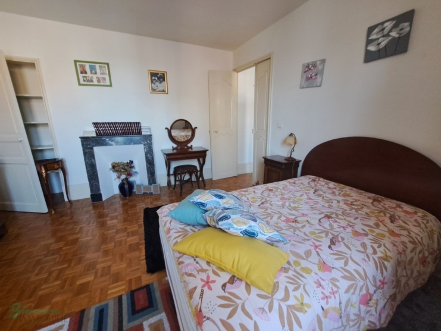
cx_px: 220
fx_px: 166
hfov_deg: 106.2
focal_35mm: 13
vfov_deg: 89.9
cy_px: 166
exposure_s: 1/50
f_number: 2.2
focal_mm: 1.74
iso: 250
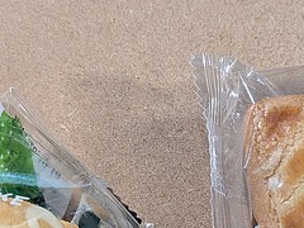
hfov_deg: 25.0
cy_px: 267
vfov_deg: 18.0
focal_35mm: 78
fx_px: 685
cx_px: 177
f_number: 1.7
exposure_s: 1/238
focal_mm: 4.53
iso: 34
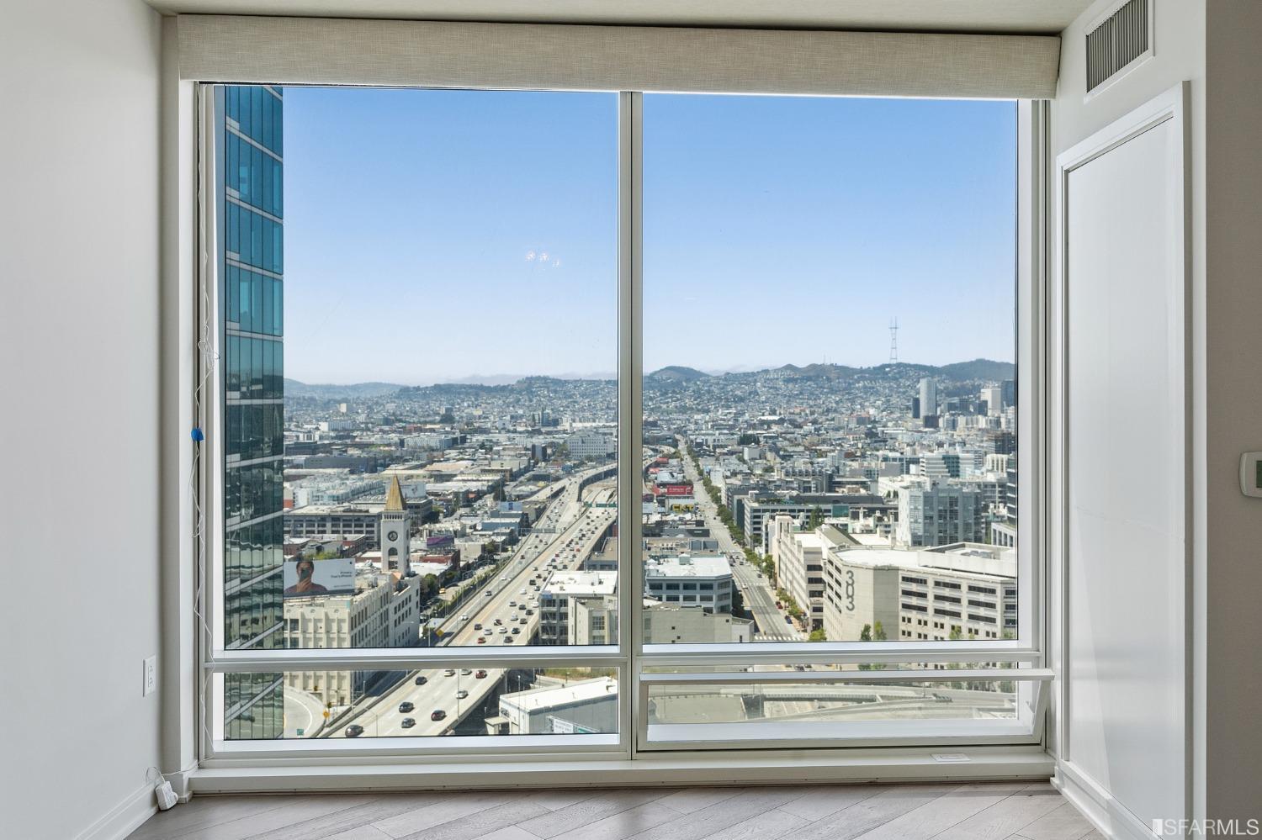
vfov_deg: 43.6
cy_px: 420
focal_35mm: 30
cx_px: 631
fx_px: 1051
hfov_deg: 61.9
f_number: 8
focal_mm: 30
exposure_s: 1/40
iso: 320
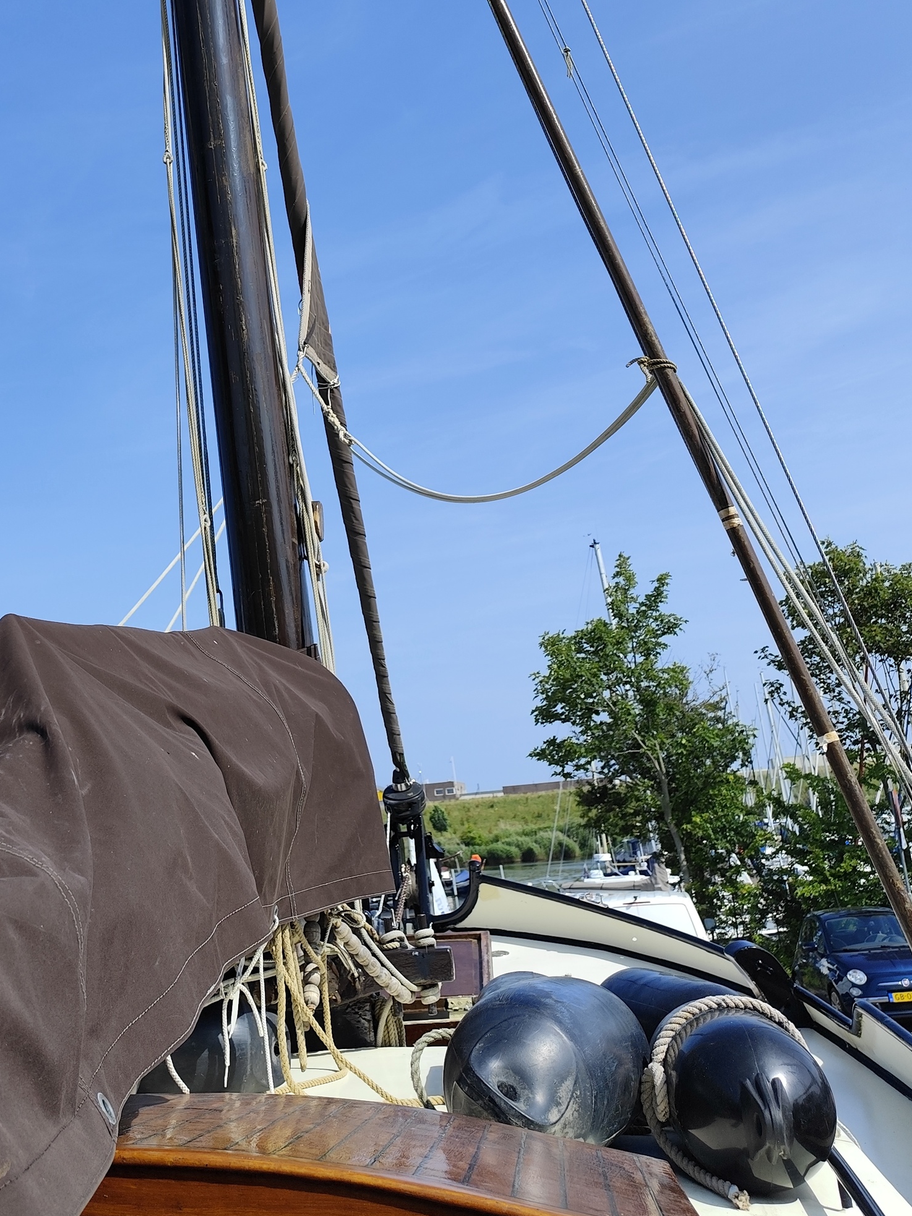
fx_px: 1370
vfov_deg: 46.5
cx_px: 208
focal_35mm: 39
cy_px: 332
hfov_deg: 35.8
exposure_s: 1/860
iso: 50
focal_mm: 6.19
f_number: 1.65
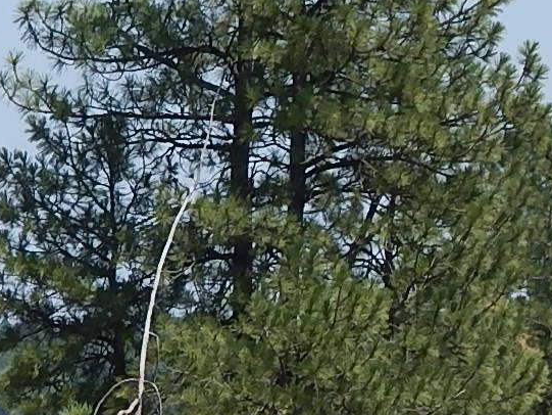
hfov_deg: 6.2
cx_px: 84
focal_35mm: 319
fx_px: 5088
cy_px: 591
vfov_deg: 4.6
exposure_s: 1/1000
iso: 125
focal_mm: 13.5
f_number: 4.2
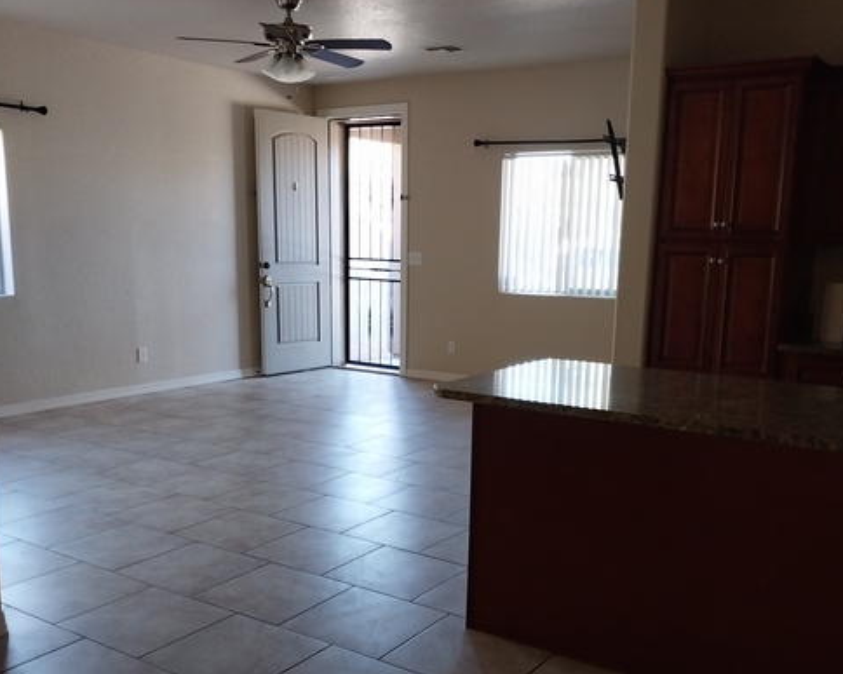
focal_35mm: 35
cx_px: 425
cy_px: 407
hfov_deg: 51.5
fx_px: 873
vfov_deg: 42.0
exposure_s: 1/60
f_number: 1.8
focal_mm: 4
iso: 200
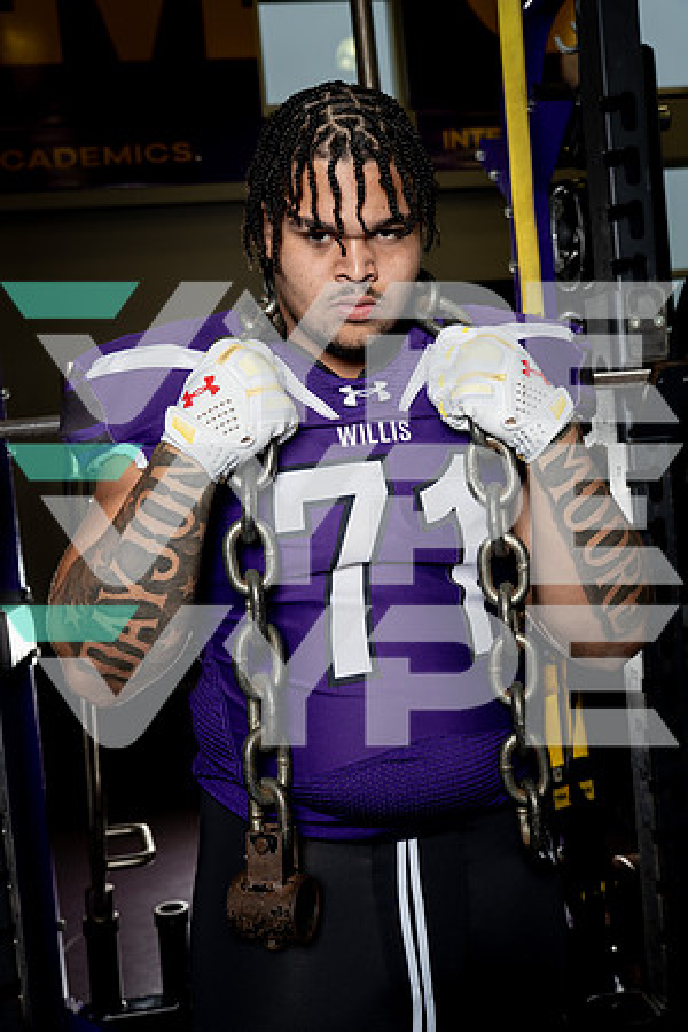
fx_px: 1089
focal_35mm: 38
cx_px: 344
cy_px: 516
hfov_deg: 35.1
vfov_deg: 50.7
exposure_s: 1/250
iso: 640
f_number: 5.6
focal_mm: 38
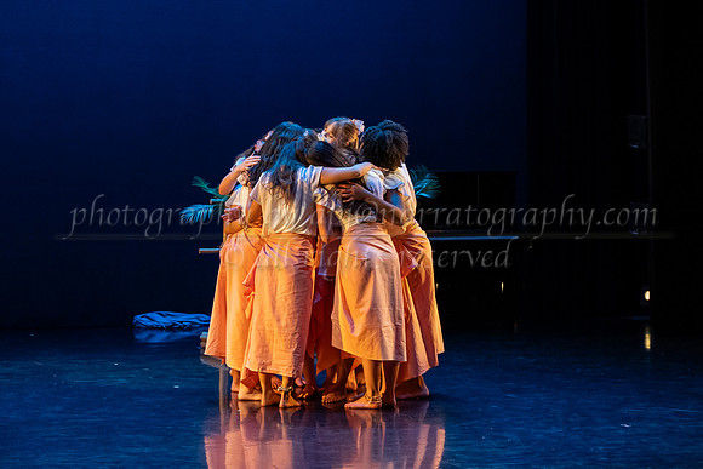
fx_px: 2061
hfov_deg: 19.4
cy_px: 174
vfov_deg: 13.0
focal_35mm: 106
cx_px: 353
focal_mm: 75
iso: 4000
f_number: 4
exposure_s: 1/400
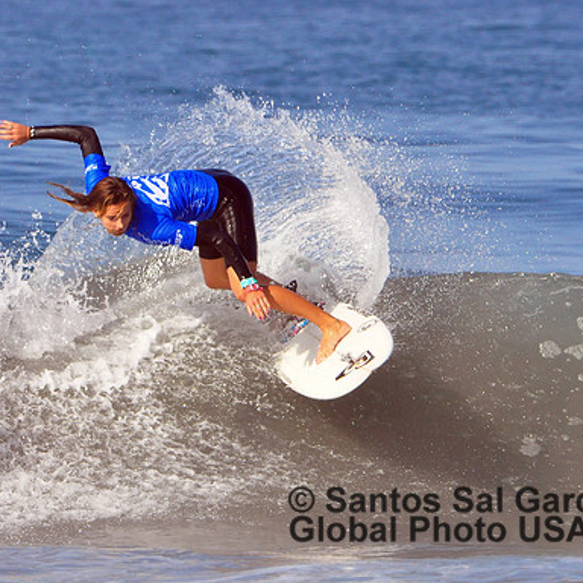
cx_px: 266
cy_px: 292
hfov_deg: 1.7
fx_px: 20179
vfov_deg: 1.7
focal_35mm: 1059
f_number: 13
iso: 1250
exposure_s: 1/1250
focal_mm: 550
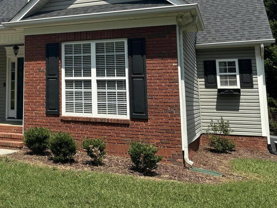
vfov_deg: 30.8
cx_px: 15
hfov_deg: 37.8
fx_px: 368
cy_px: 45
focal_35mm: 46
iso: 80
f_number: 1.78
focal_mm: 6.86
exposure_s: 1/4762
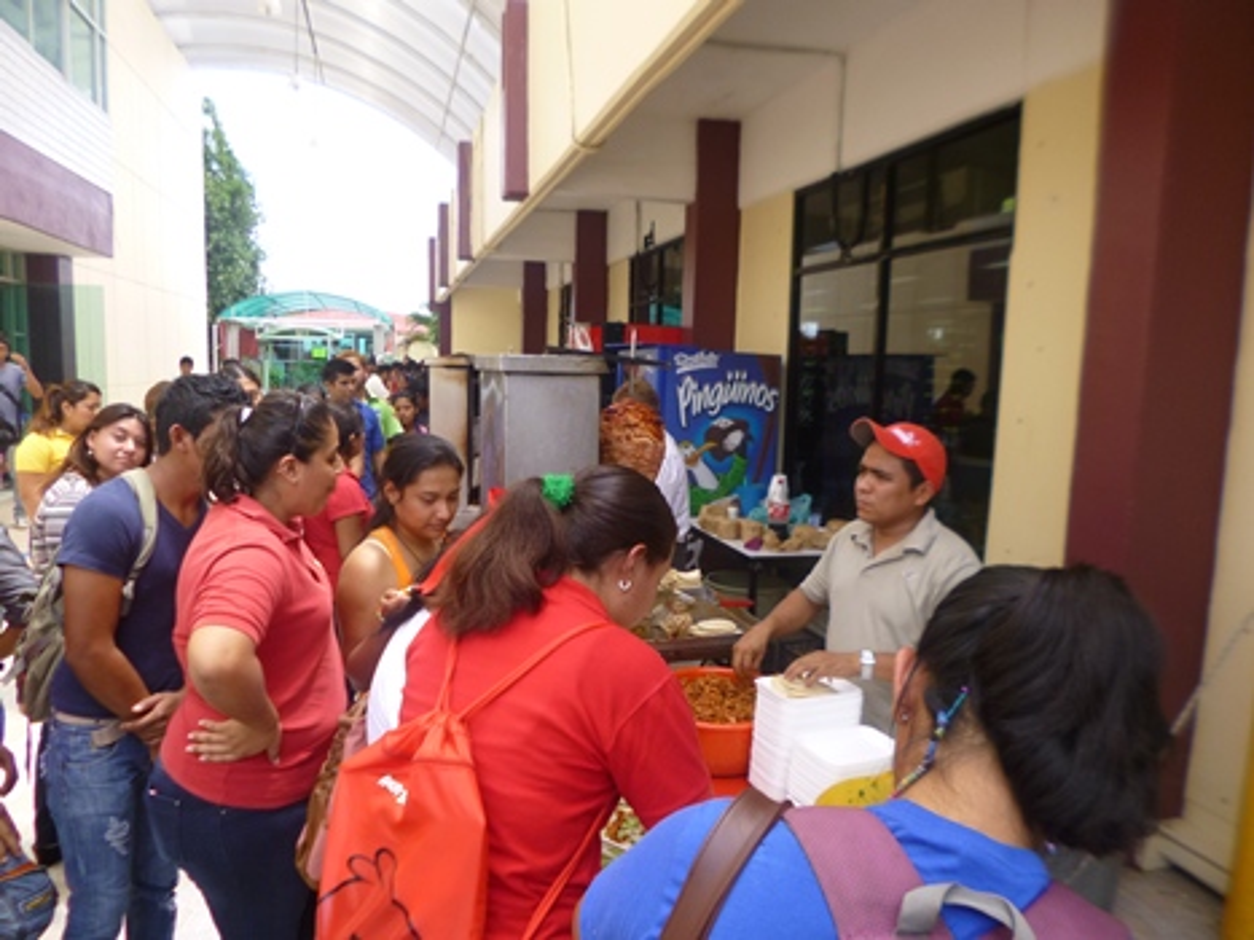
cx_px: 627
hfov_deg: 71.6
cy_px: 470
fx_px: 869
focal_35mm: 24
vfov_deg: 56.8
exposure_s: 1/250
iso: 100
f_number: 2.5
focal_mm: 4.3
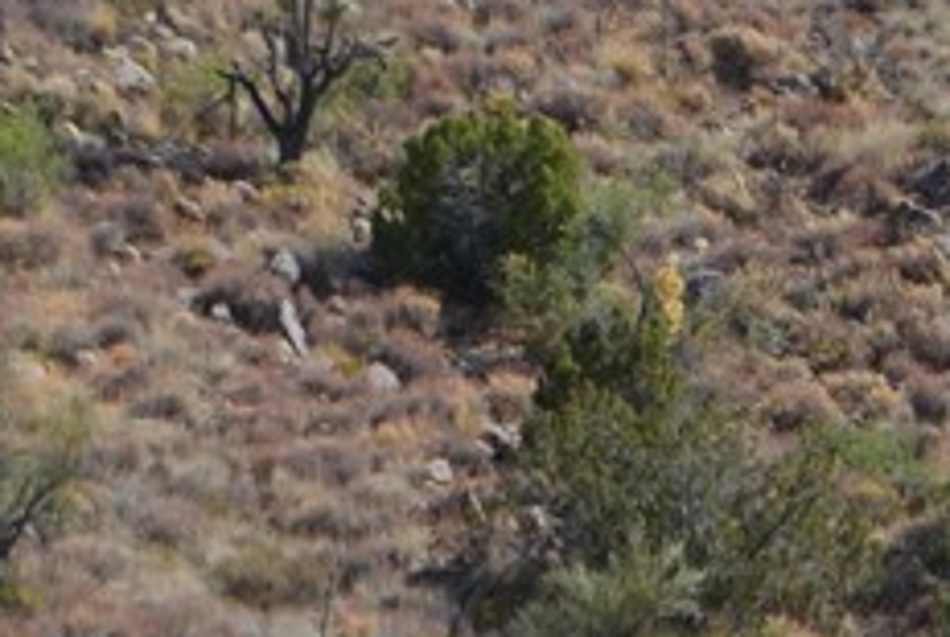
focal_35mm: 386
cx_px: 1419
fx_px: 10215
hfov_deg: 5.3
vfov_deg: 3.6
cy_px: 45
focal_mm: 55
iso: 110
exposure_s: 1/250
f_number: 8
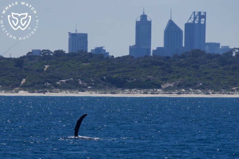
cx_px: 120
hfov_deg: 4.2
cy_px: 80
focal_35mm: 493
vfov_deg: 2.8
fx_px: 3272
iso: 640
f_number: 8
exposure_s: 1/3200
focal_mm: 493
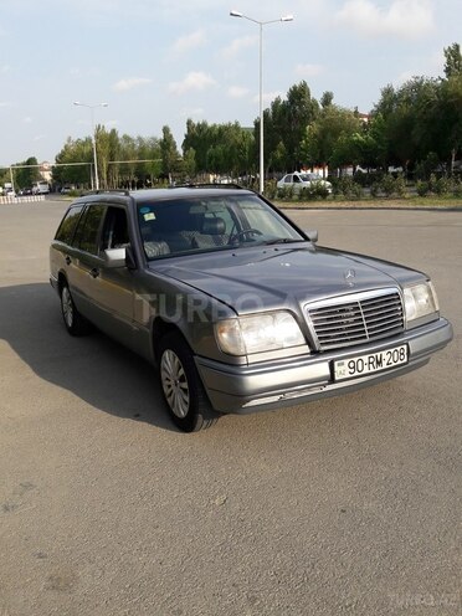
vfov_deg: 63.4
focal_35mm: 28
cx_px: 231
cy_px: 308
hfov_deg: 49.7
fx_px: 498
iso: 40
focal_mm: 3.7
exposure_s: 1/1066
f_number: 1.9
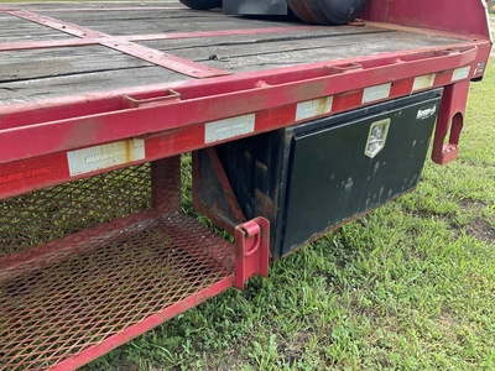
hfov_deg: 61.7
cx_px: 248
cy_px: 186
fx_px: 415
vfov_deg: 48.2
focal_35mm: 29
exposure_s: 1/202
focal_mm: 3
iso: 20
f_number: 1.8
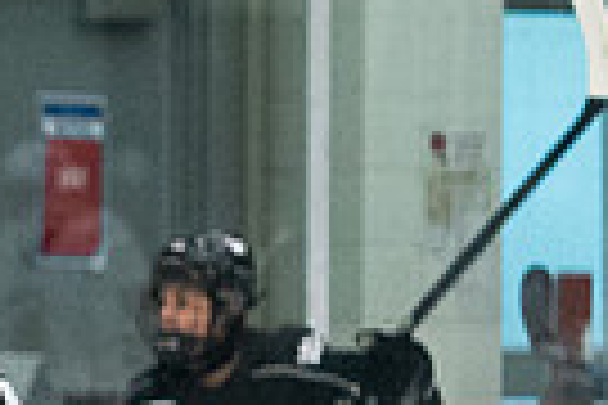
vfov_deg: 1.3
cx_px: -280
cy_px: 431
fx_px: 18070
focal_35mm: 1070
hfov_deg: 1.9
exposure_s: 1/640
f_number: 2.8
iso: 2200
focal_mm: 116
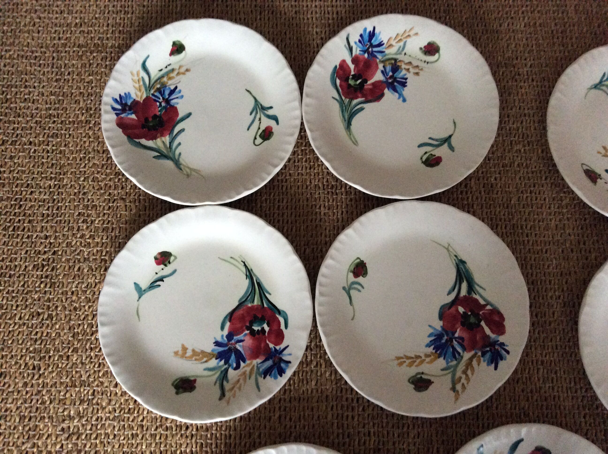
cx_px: 304
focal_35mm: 32
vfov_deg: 44.1
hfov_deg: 56.9
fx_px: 561
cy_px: 227
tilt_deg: -78.1
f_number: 2.4
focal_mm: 3.3
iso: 250
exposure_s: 1/25
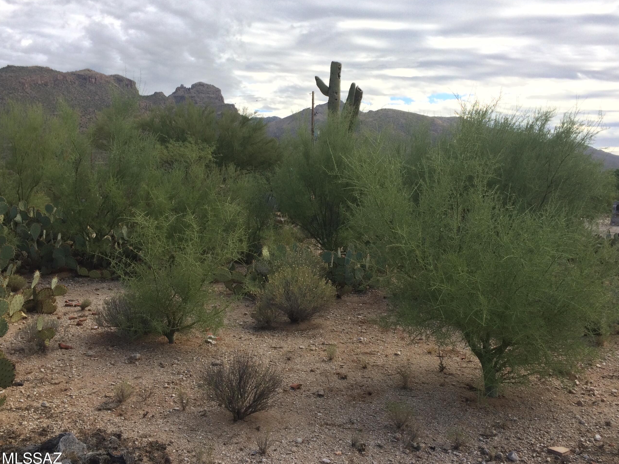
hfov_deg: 54.0
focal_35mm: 34
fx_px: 608
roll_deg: -1.3
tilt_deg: -3.2
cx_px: 314
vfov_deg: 41.8
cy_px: 211
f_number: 2.2
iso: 32
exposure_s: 1/554
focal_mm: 4.15
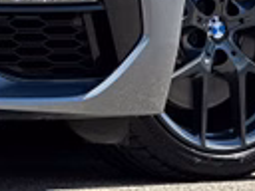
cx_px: -106
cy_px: -213
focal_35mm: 481
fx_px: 3543
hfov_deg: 4.1
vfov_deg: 3.1
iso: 32
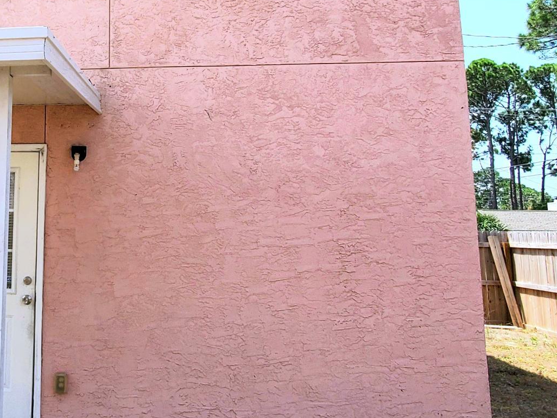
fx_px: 612
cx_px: 83
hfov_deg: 45.5
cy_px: 117
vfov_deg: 37.0
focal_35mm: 38
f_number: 2.2
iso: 50
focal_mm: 1.8
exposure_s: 1/952
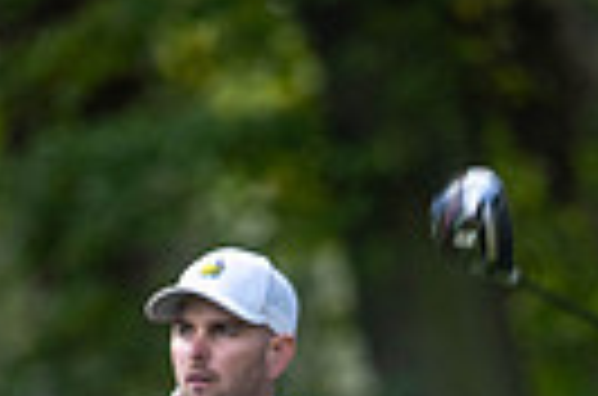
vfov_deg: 1.0
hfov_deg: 1.6
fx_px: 21742
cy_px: 821
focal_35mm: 1312
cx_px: 454
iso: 400
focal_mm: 300
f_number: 4
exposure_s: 1/500
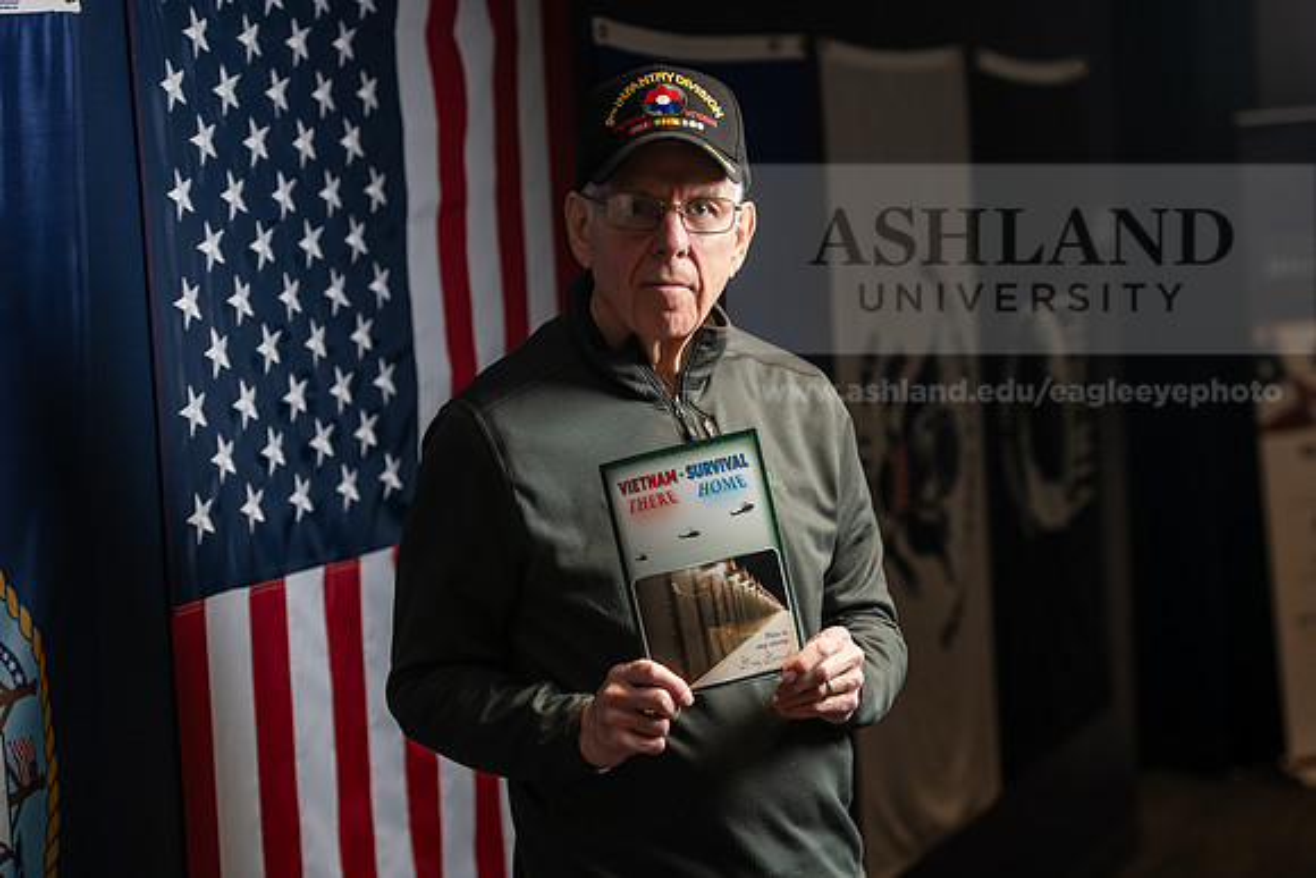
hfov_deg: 22.1
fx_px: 3364
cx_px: 658
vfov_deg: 14.9
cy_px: 439
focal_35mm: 92
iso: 640
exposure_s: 1/200
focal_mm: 92
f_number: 3.5
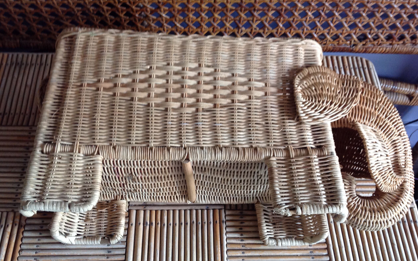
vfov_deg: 33.5
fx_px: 433
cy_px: 144
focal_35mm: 38
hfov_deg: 51.5
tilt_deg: -60.0
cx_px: 207
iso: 125
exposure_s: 1/15
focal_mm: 4.28
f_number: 2.4
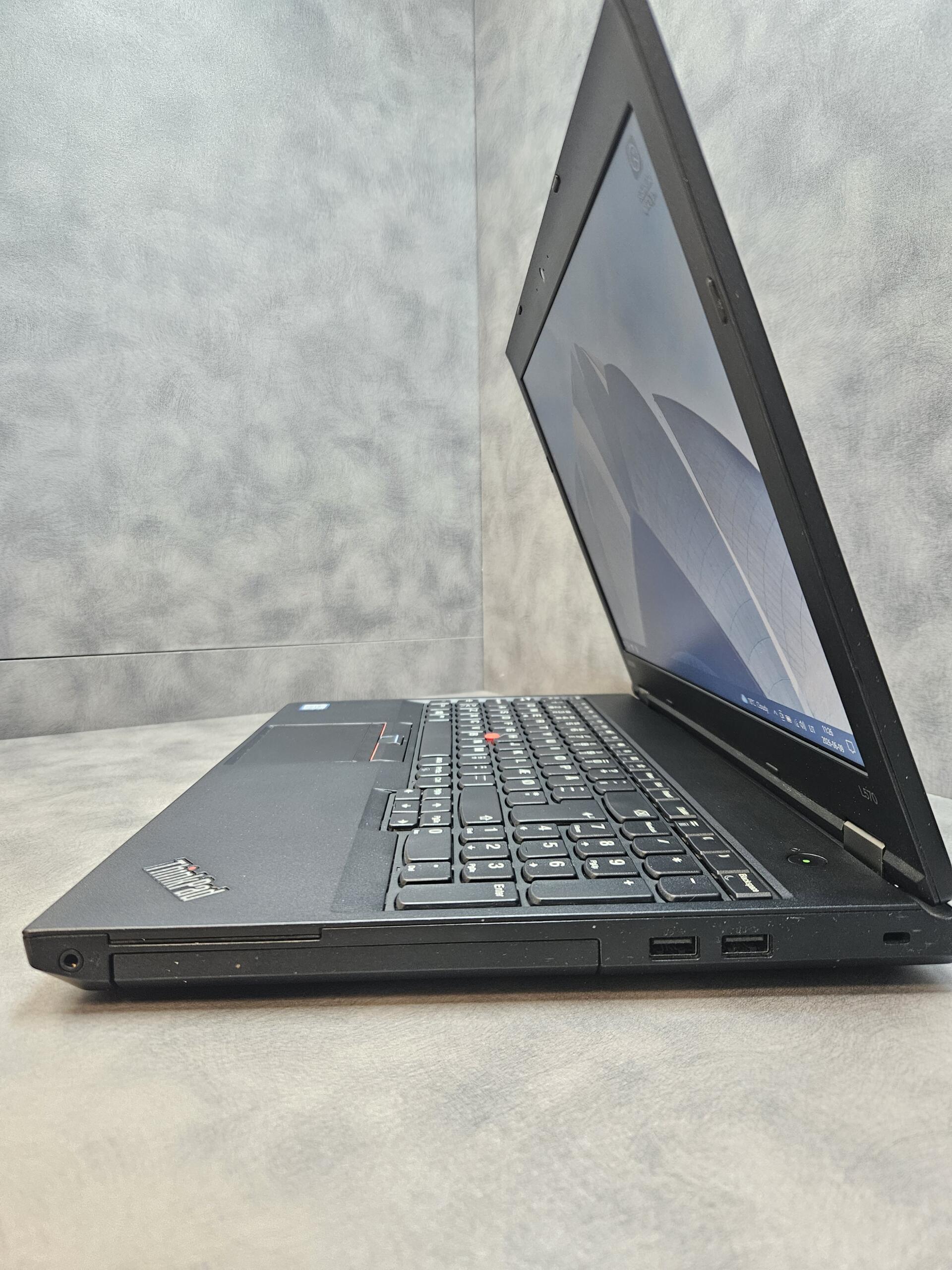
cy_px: 635
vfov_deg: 73.9
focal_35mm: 23
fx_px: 843
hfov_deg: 58.9
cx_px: 476
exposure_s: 1/100
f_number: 1.8
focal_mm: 5.4
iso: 400
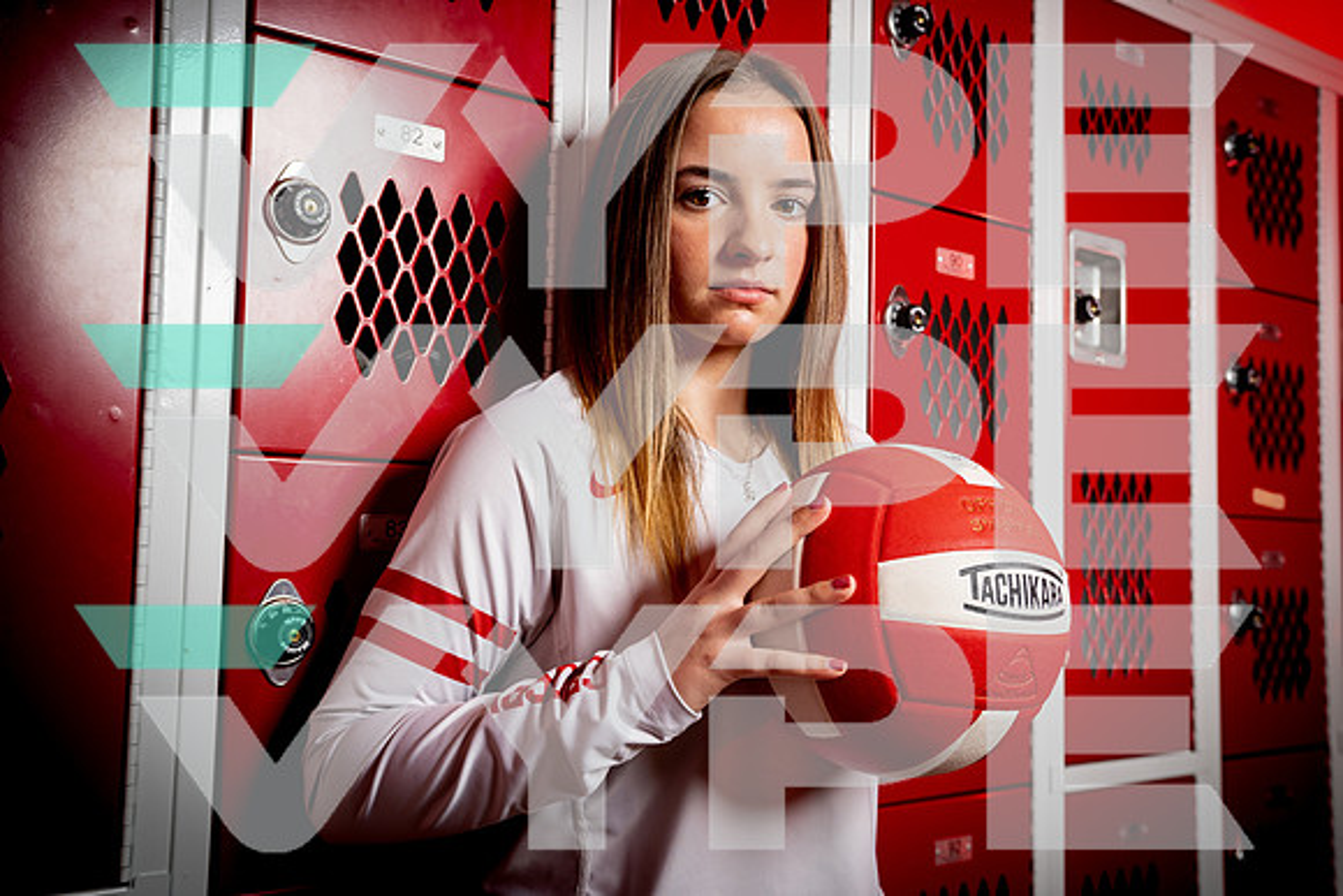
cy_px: 448
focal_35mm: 36
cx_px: 672
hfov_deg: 53.1
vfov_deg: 36.9
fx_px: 1343
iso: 400
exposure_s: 1/250
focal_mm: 36
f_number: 5
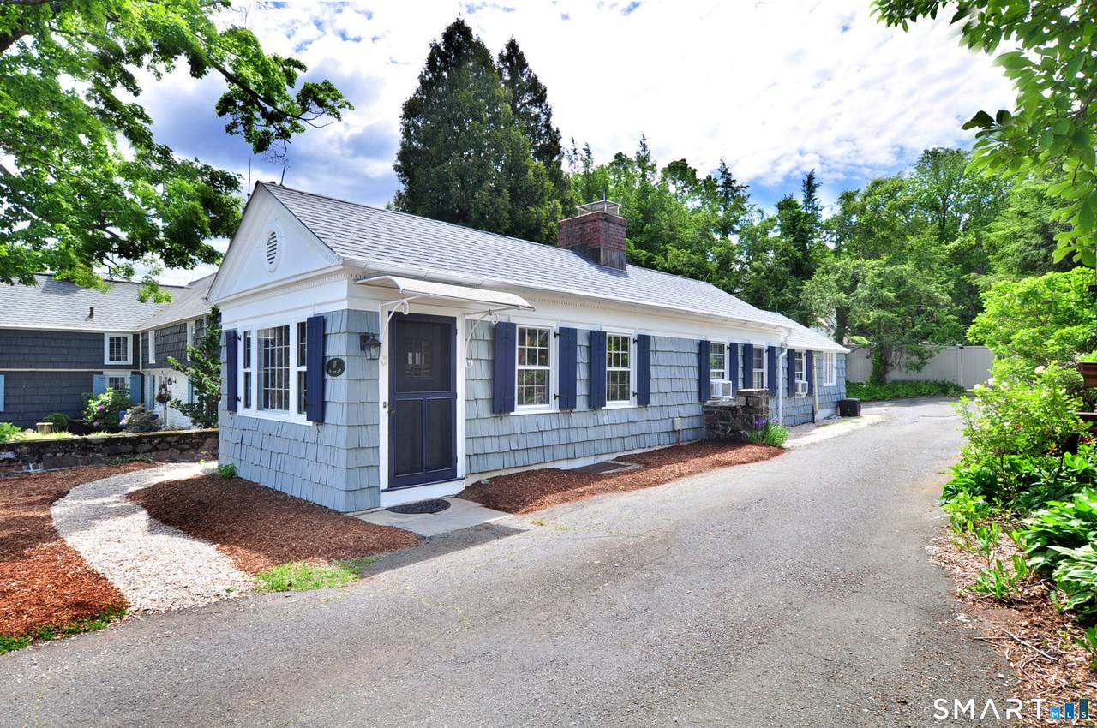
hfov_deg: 85.5
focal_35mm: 20
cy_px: 364
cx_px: 548
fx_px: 593
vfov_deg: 63.1
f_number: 8
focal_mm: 13
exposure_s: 1/125
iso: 250
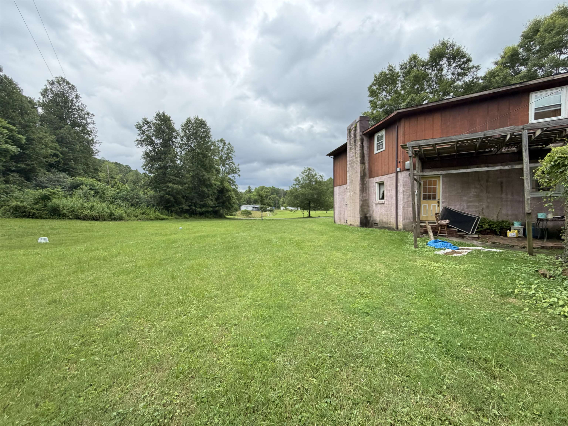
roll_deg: +1.2
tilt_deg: -1.7
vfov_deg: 85.7
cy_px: 213
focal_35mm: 14
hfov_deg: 102.1
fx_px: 230
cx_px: 284
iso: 250
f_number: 2.2
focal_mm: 2.22
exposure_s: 1/121
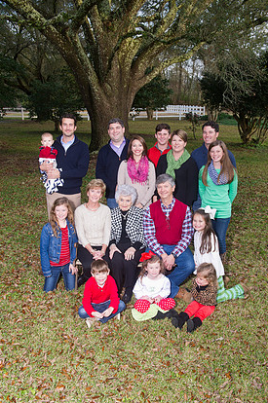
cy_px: 194
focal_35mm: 38
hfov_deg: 35.0
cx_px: 128
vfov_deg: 50.7
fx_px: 425
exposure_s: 1/200
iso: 800
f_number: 7.1
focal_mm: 35
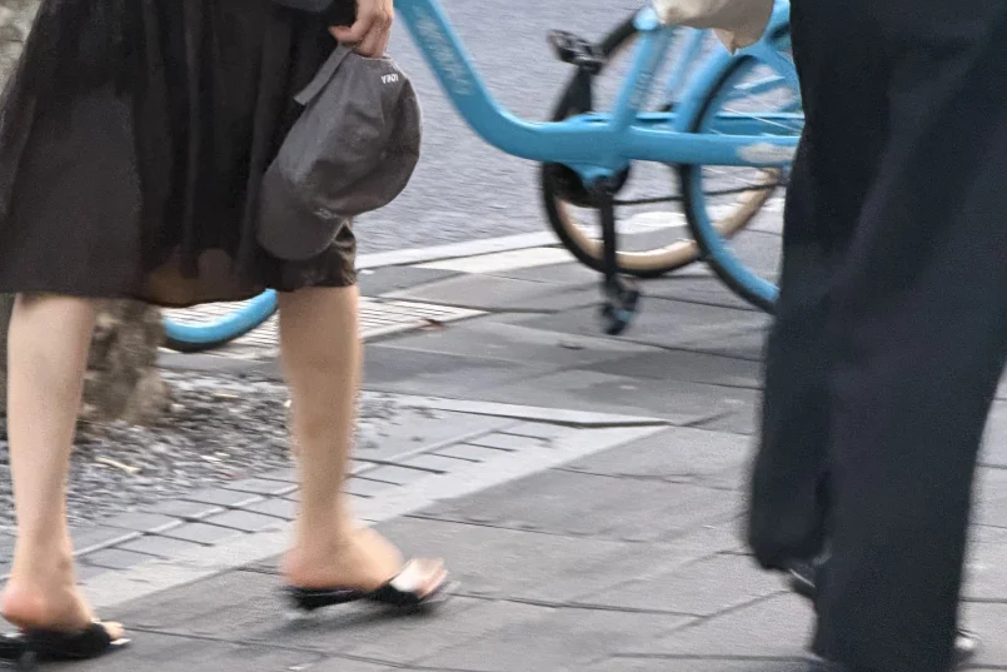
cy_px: 63
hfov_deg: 11.0
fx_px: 5203
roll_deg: -2.0
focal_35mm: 186
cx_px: 392
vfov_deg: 7.4
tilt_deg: -7.3
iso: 640
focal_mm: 16.89
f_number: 2.8
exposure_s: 1/49
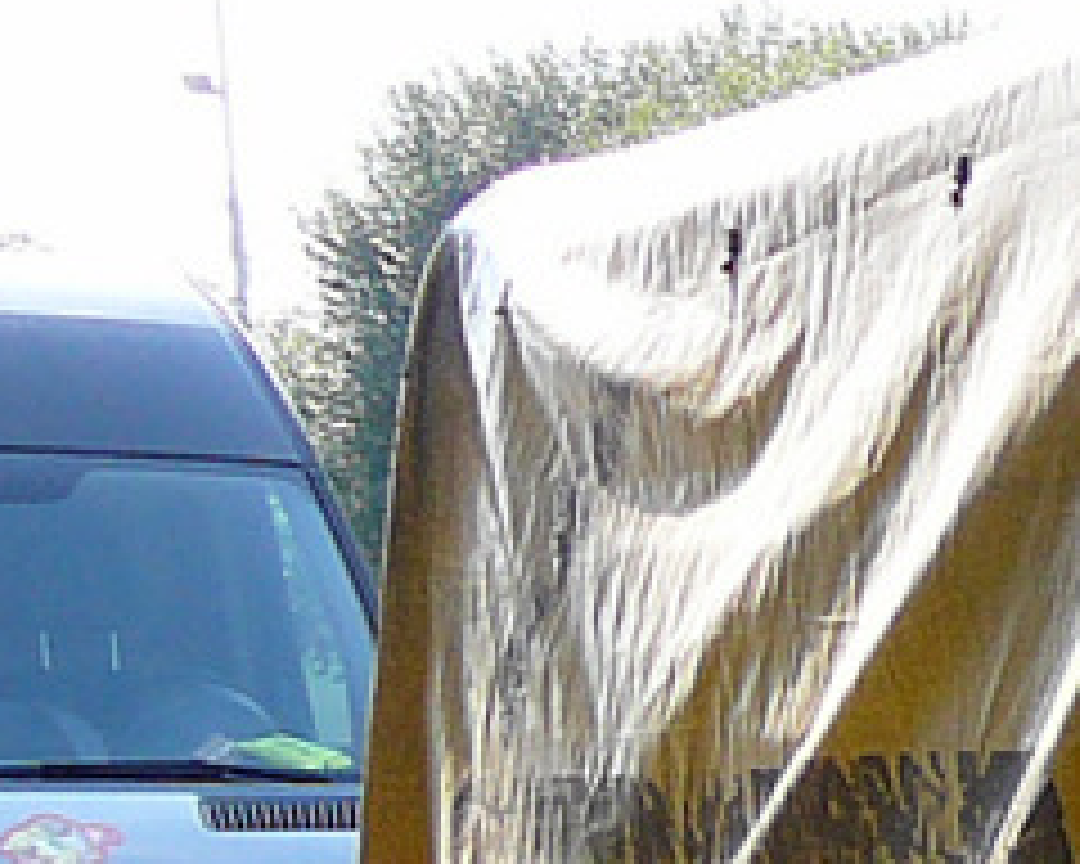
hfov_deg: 9.9
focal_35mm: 171
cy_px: 1492
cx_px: 2624
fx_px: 5466
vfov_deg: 8.7
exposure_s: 1/250
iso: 80
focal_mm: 5.2
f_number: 2.8
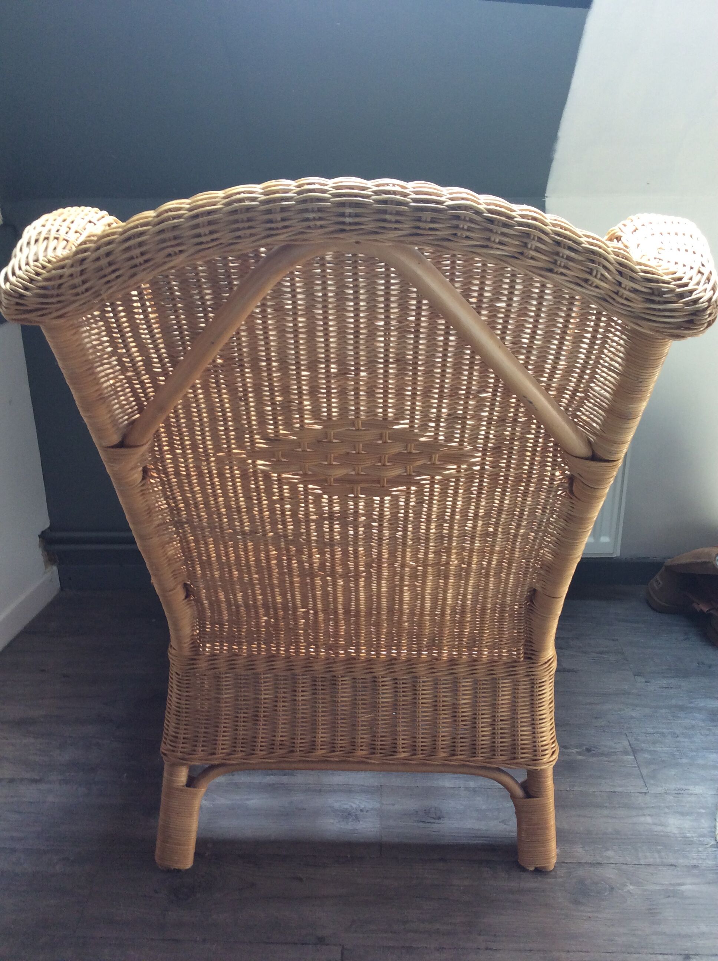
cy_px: 480
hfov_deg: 44.1
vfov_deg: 56.9
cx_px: 359
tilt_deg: -20.8
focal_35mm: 32
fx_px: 887
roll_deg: +1.2
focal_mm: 3.3
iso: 40
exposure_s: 1/25
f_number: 2.4
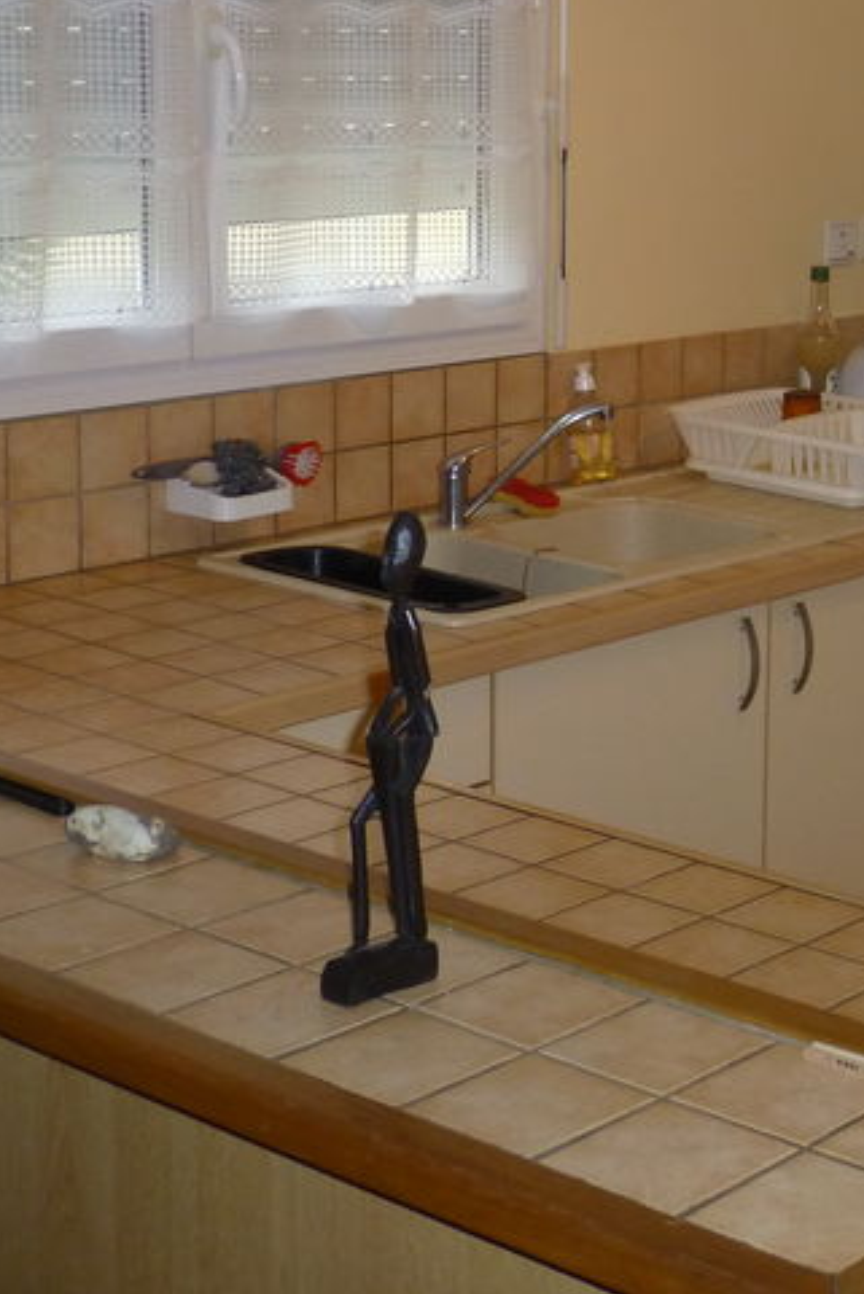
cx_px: 1066
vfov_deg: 29.7
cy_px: 369
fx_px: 2410
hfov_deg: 19.1
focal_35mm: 67
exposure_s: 1/60
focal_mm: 5.4
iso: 200
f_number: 3.6
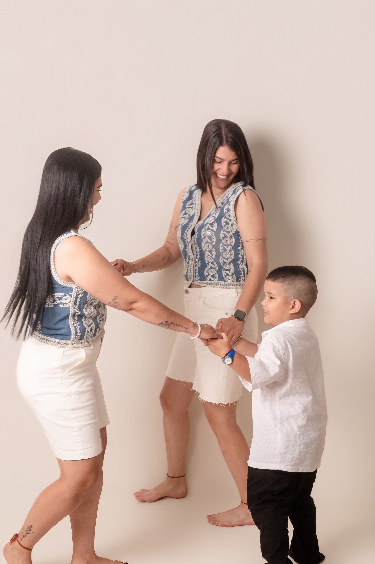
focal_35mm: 65
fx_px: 1017
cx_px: 133
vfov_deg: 30.9
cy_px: 321
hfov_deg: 20.8
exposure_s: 1/100
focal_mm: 50
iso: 1250
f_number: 9
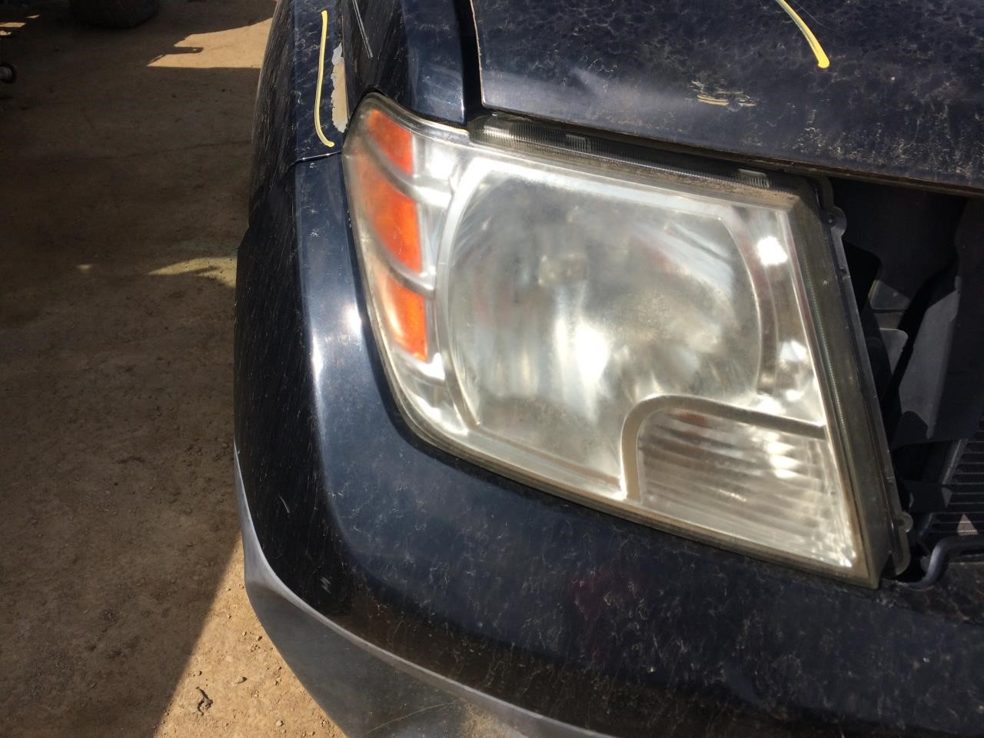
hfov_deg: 61.7
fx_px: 824
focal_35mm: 29
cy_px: 369
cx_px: 492
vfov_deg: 48.2
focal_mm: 4.15
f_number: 2.2
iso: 32
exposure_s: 1/3425
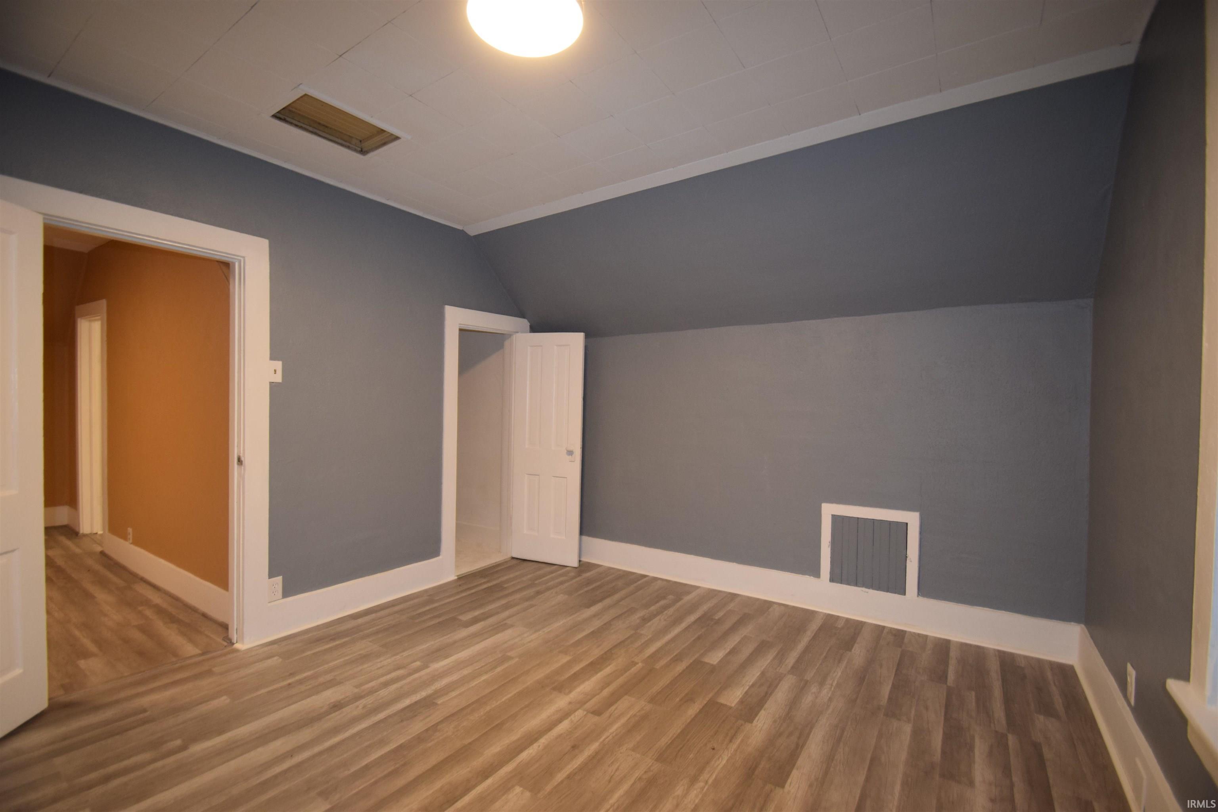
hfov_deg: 100.4
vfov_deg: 77.3
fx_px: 507
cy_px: 406
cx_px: 609
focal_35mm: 15
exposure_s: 1/80
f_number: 4
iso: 800
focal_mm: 10
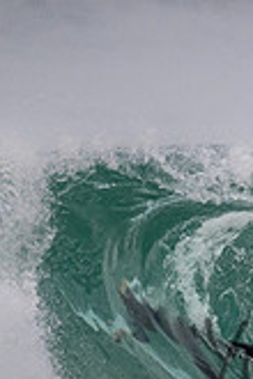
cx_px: 442
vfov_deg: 0.7
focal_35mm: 2808
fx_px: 29599
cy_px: 334
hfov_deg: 0.5
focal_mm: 800
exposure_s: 1/2000
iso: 1600
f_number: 11
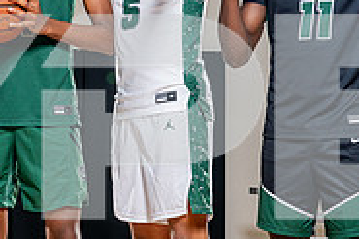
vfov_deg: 12.4
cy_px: 118
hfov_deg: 18.2
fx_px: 1096
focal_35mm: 110
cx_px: 4
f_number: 7.1
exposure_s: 1/250
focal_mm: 35
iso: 250
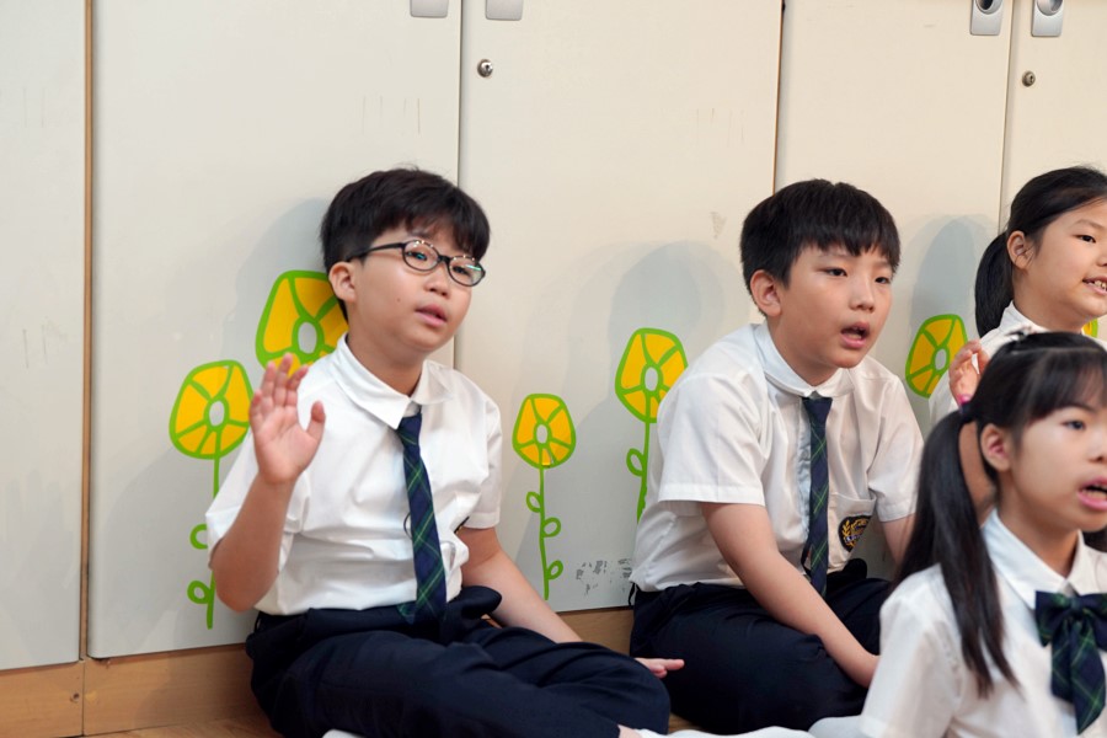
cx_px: 554
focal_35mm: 88
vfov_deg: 15.5
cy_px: 369
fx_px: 2706
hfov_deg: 23.1
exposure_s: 1/160
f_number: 4
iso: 1250
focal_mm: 88
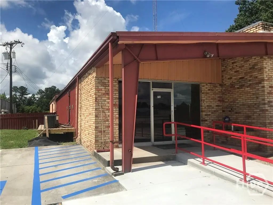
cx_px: 136
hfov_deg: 63.4
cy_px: 102
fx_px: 221
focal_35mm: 28
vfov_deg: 49.7
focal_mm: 3.99
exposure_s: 1/3425
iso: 20
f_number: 1.8
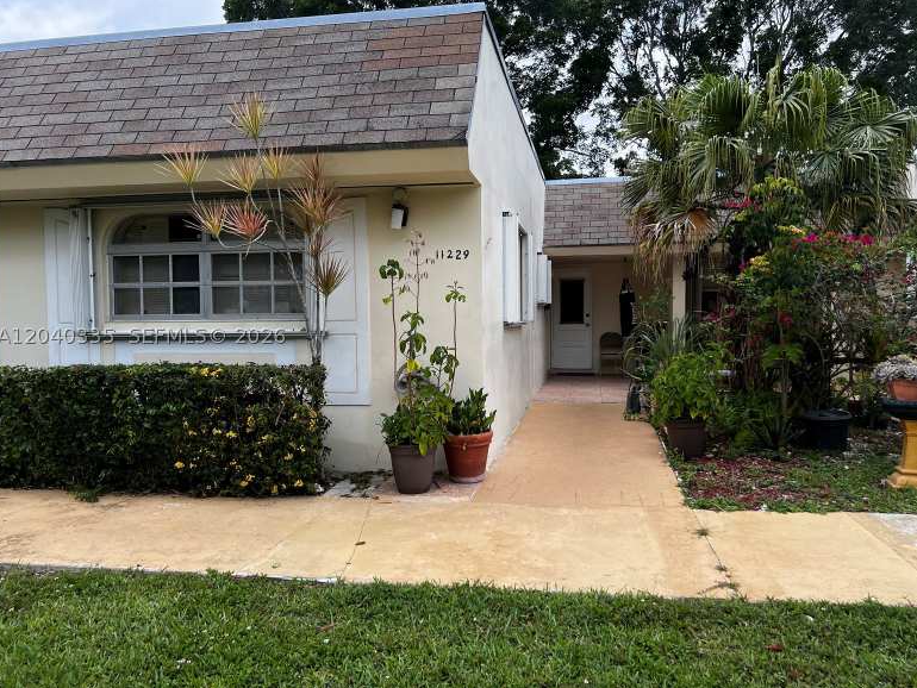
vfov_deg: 51.4
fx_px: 715
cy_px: 336
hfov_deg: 65.3
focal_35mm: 27
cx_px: 468
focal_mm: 5.7
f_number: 1.5
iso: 50
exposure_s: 1/2457
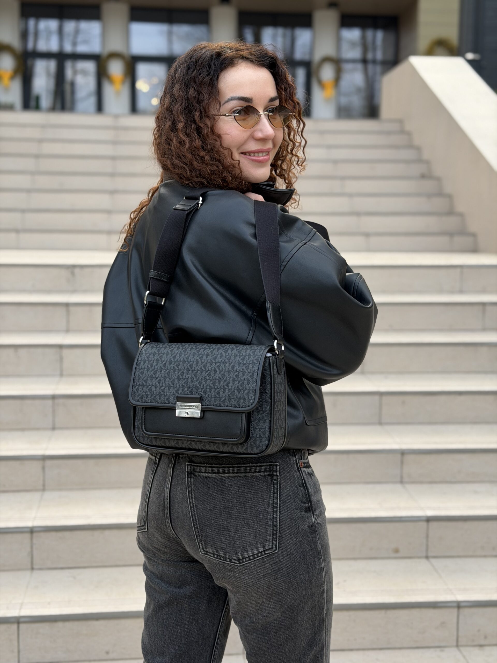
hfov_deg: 30.3
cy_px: 332
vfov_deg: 39.7
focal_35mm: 48
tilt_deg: -5.9
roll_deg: -0.6
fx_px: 919
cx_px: 248
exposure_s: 1/352
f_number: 1.78
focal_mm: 6.76
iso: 64
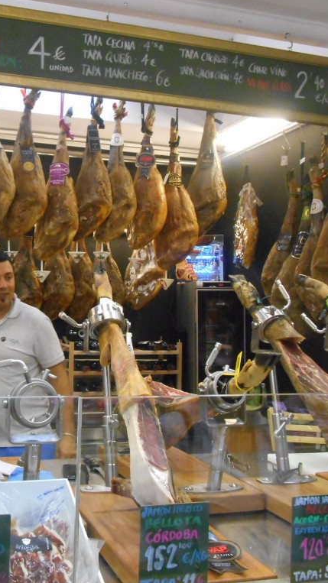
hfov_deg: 30.6
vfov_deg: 52.8
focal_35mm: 38
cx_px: 81
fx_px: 588
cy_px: 290
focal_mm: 4.7
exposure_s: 1/80
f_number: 3.4
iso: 800
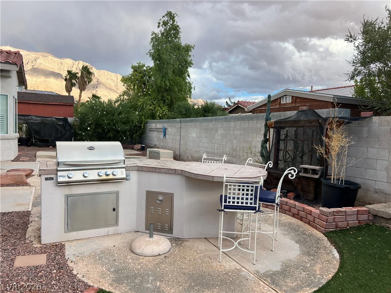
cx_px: 196
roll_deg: -1.1
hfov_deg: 67.3
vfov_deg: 53.1
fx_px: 294
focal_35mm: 26
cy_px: 146
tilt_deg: -4.3
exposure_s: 1/2208
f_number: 1.5
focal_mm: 5.7
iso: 50
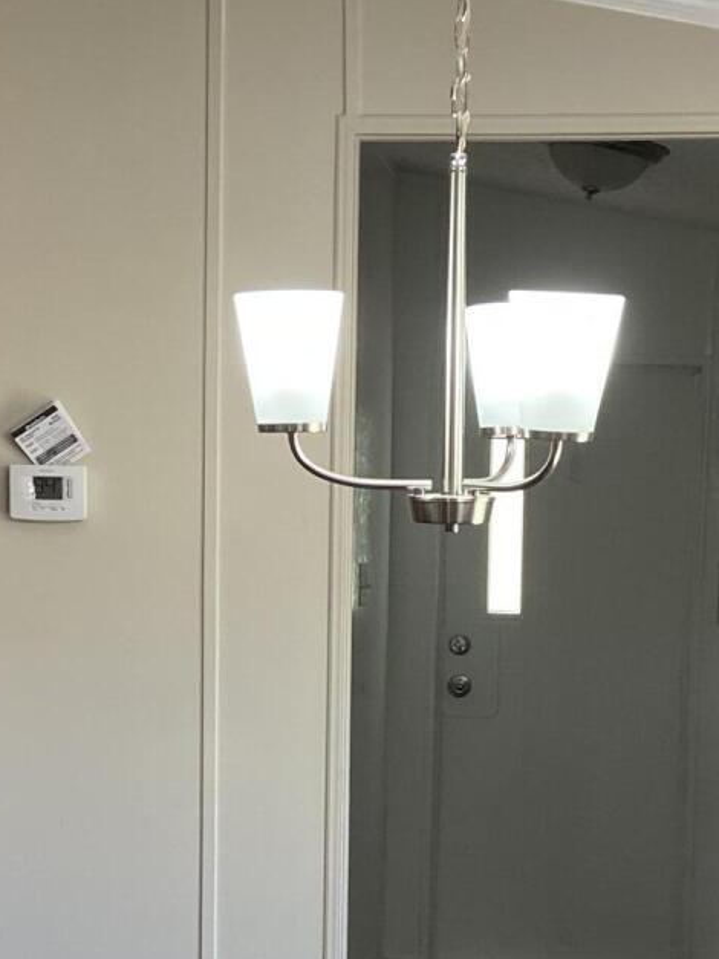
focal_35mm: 83
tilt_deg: -6.0
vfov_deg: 23.2
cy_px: 792
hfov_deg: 17.8
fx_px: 2299
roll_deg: -1.3
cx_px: 300
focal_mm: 4.25
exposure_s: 1/118
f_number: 1.8
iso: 125
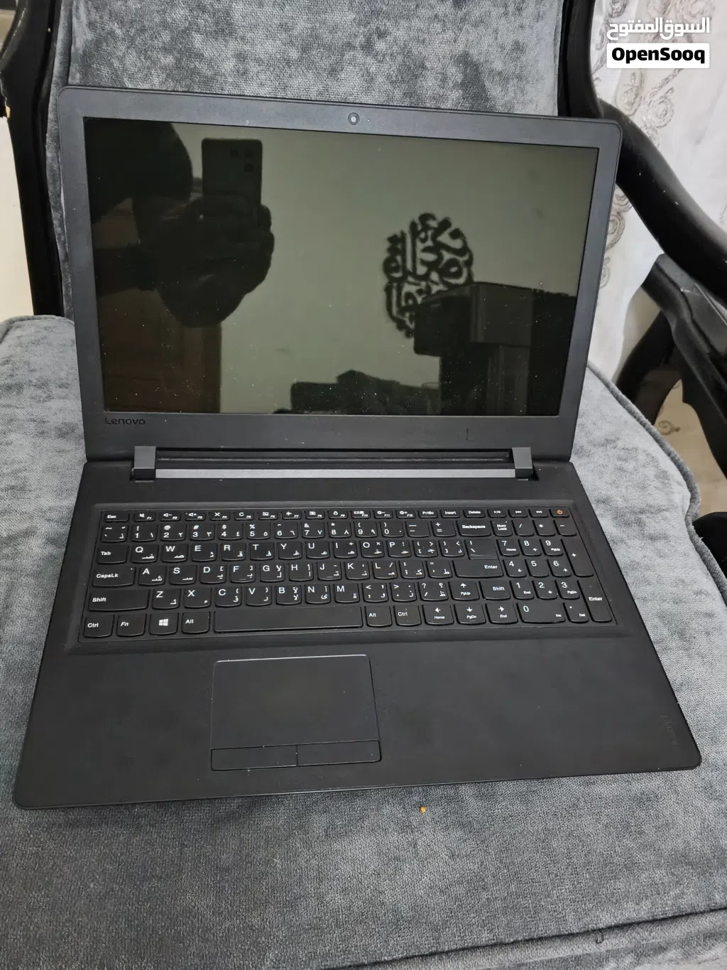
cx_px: 364
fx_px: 644
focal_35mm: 23
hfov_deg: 58.9
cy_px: 485
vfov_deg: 73.9
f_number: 1.6
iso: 3568
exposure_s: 1/20
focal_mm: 4.09
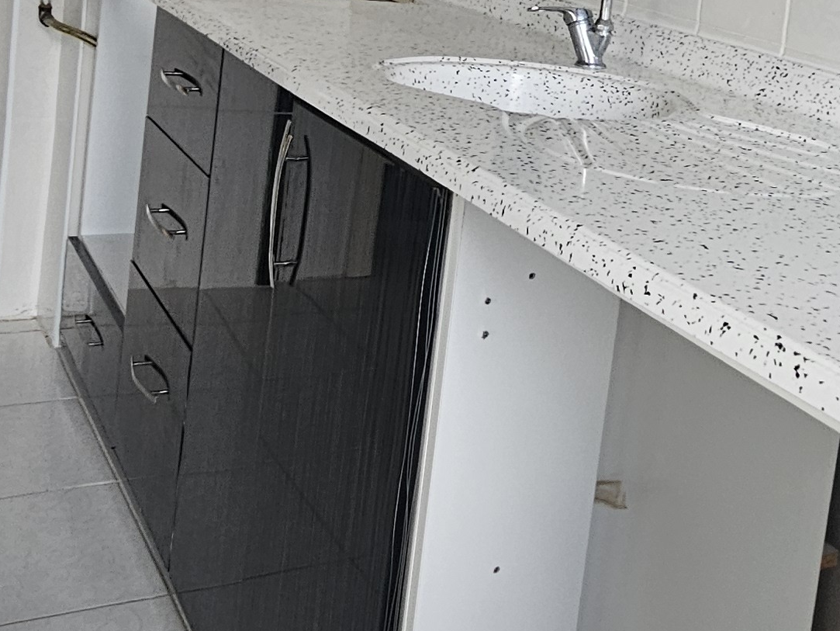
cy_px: 29
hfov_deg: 38.3
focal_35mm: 48
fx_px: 1165
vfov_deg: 28.7
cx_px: 662
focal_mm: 2.2
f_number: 2.2
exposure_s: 1/50
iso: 50
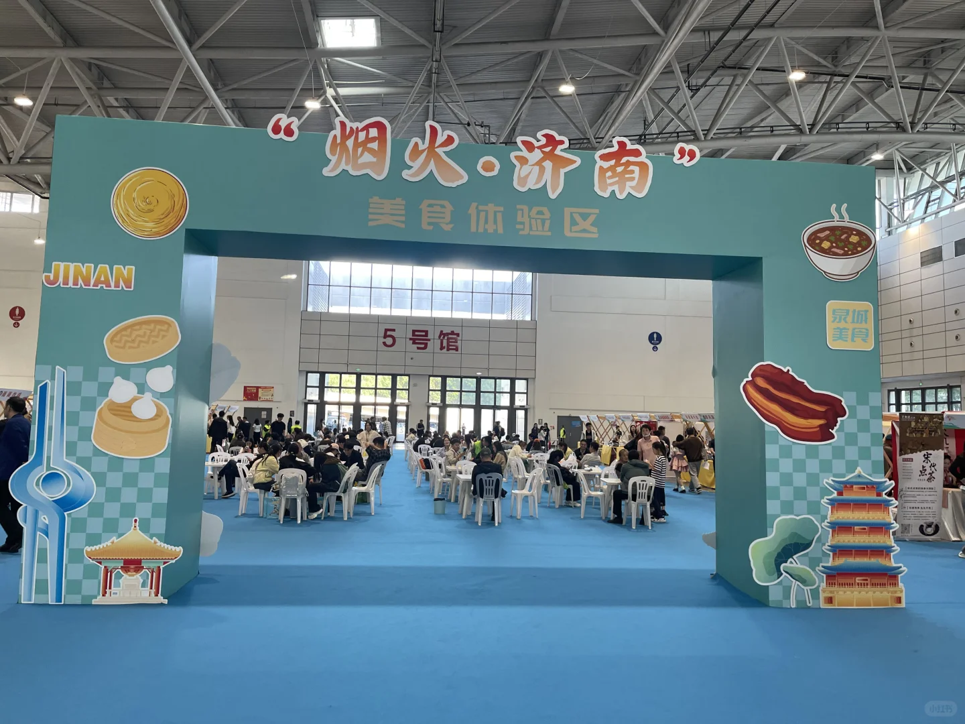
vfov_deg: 54.9
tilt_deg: +3.5
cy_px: 362
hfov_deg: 69.4
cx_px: 482
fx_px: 697
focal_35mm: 25
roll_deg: -0.9
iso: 100
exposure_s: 1/100
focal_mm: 5.1
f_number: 1.6
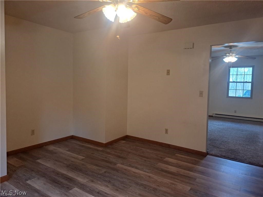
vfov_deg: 56.8
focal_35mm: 24
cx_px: 132
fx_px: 182
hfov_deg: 71.6
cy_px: 98
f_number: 1.8
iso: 160
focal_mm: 5.23
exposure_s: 1/60
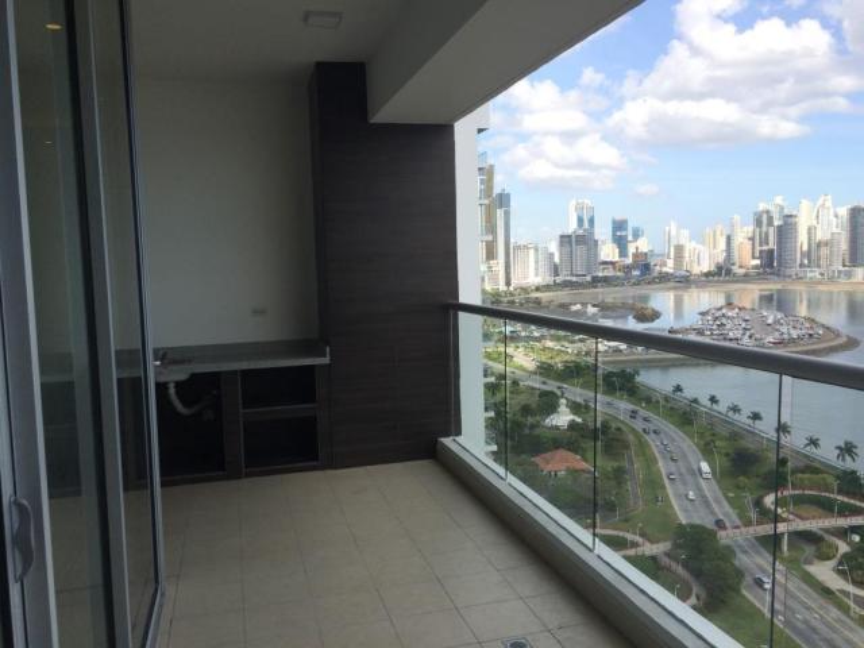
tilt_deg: -5.3
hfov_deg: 61.7
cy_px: 324
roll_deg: -1.0
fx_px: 724
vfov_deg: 48.2
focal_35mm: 29
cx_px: 432
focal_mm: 4.15
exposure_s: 1/1282
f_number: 2.2
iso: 32
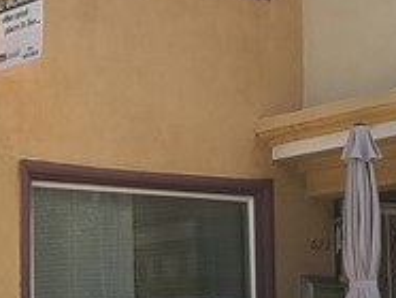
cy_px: 170
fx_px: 1638
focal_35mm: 143
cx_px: 151
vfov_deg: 10.4
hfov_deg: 13.8
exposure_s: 1/2308
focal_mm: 5.4
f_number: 1.8
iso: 40
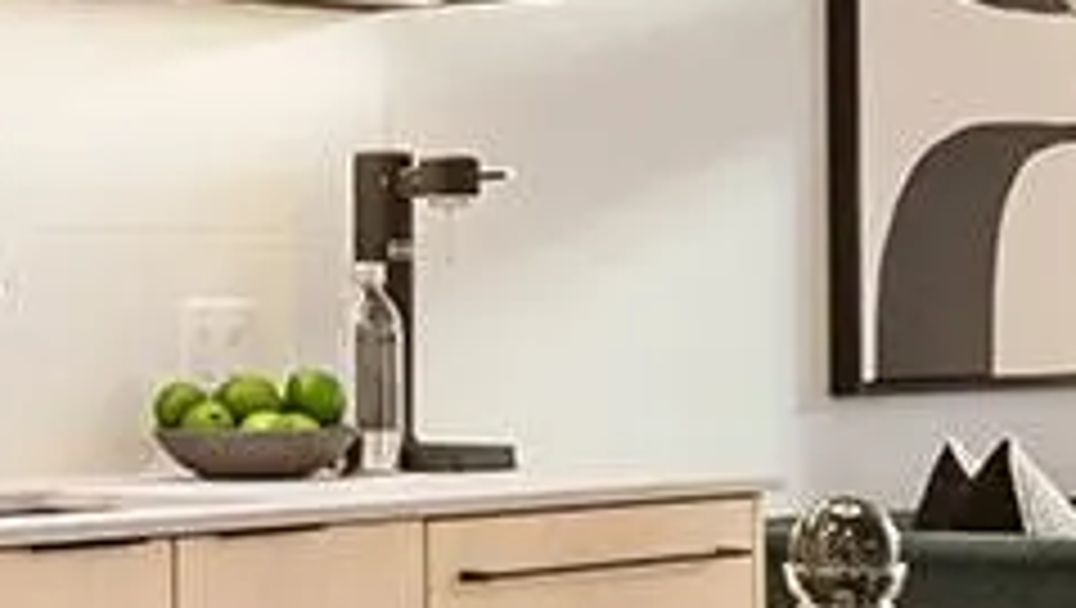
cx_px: 392
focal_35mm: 126
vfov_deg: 9.7
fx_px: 3599
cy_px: 299
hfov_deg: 17.0
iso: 640
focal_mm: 18
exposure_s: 1/1.67
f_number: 22
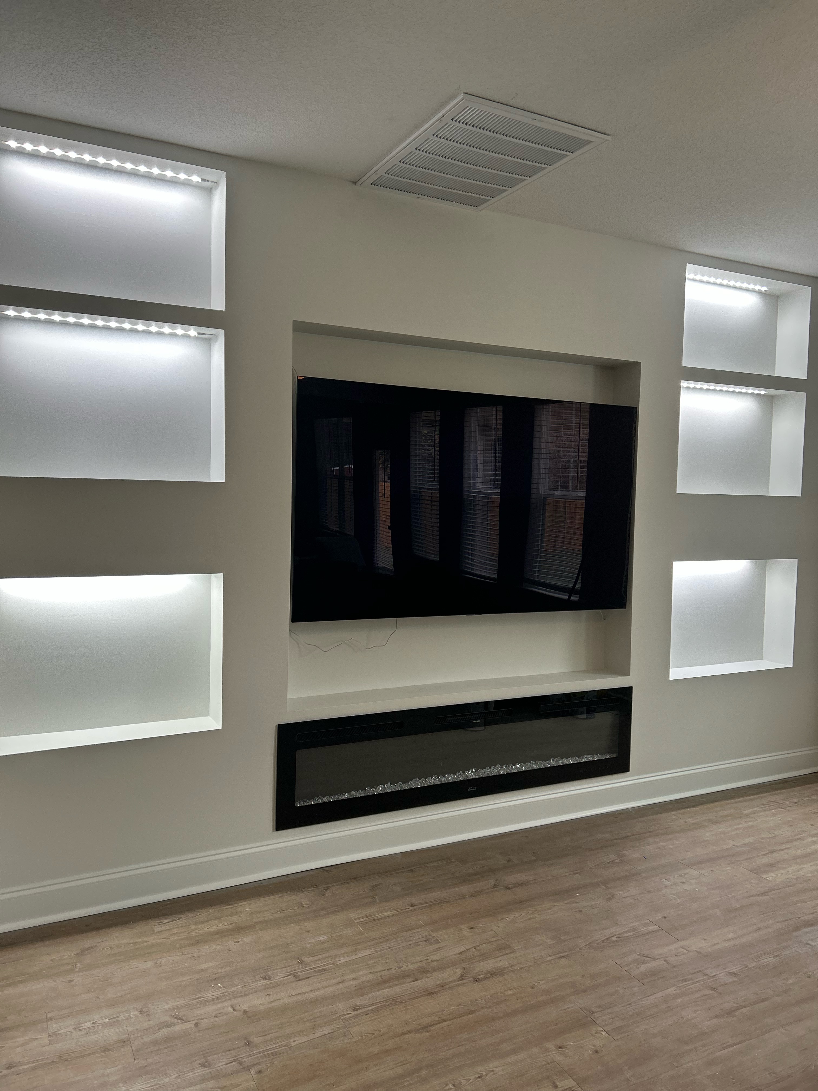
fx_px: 819
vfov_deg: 67.3
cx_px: 409
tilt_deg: -3.1
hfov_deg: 53.1
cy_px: 546
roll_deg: -1.1
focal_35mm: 26
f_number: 1.5
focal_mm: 5.7
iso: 125
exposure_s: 1/111
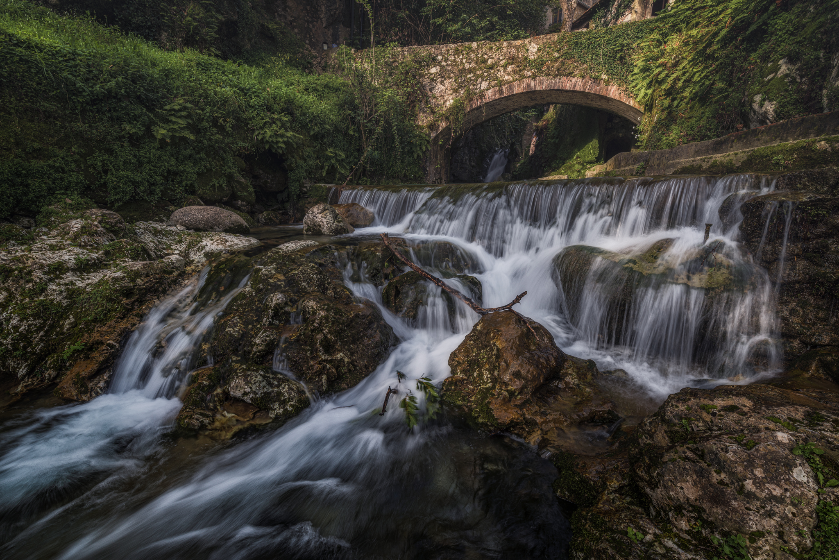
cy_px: 280
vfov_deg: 77.4
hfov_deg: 100.4
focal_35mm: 15
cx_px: 420
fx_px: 350
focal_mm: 15
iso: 80
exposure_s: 1/6
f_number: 16
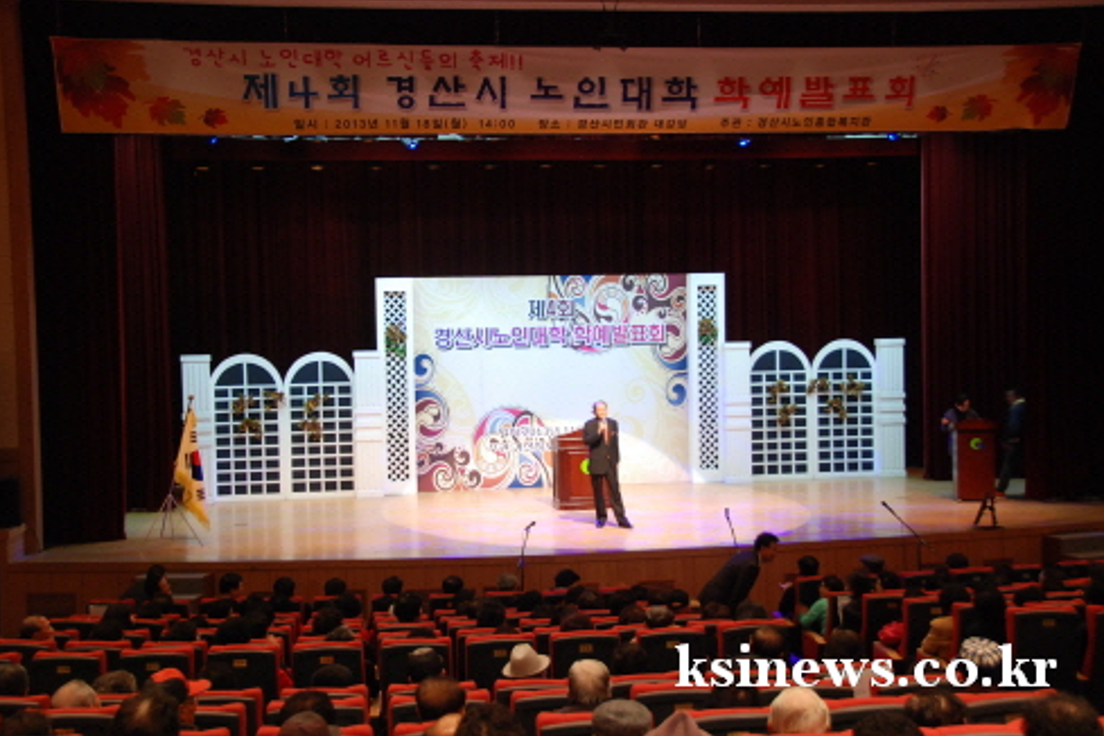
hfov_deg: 45.4
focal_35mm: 43
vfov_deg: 31.2
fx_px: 1319
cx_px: 555
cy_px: 363
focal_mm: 28
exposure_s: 1/10
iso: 800
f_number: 4
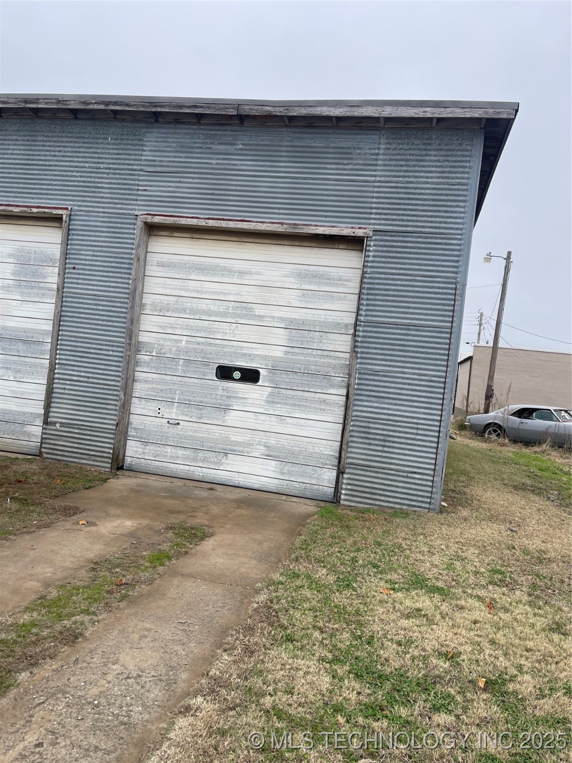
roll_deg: -6.7
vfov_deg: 69.4
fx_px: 551
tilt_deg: +3.1
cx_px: 286
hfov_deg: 54.9
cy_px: 382
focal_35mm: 25
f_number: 1.6
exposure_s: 1/687
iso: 32
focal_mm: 5.1
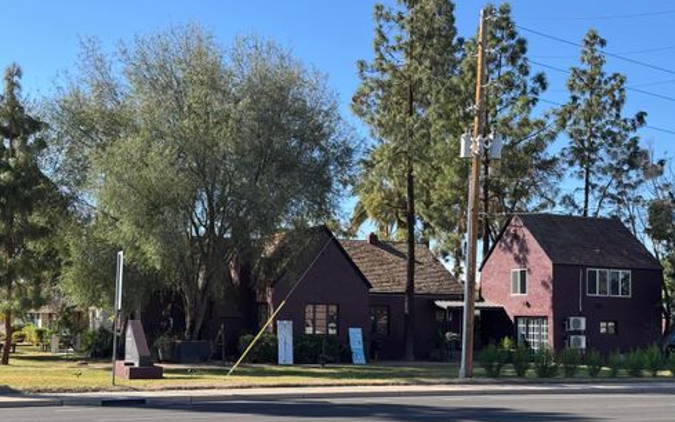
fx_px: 957
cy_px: 249
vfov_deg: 24.9
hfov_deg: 38.9
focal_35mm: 52
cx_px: 333
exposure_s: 1/1490
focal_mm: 6.76
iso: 64
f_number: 1.78
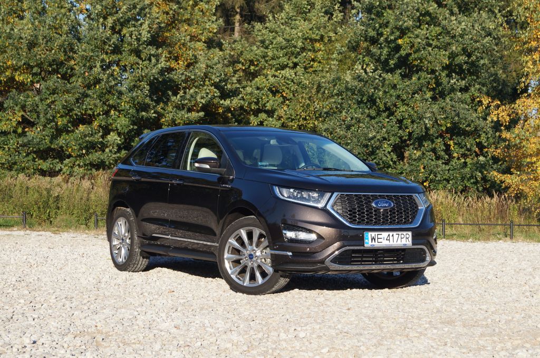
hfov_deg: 29.9
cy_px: 179
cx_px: 270
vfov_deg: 20.1
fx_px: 1011
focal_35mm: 68
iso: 100
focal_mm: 45
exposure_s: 1/160
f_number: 8
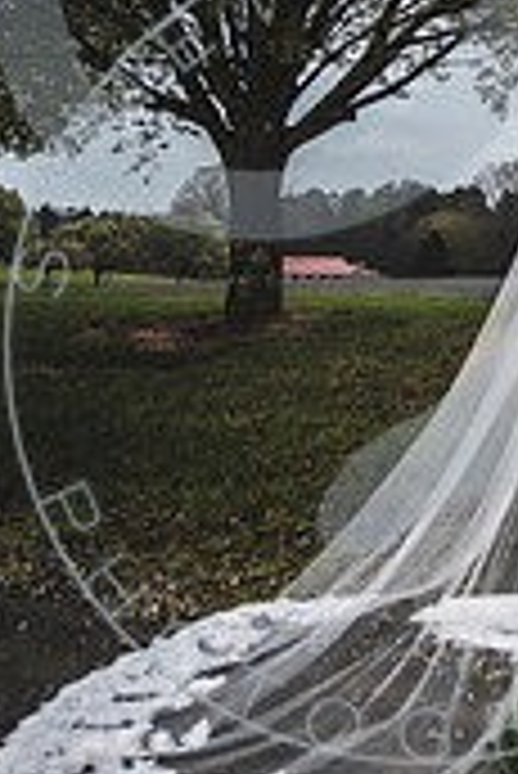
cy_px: 4
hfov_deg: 25.6
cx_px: 626
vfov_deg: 37.5
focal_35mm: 47
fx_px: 1012
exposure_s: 1/640
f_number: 2.8
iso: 100
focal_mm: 18
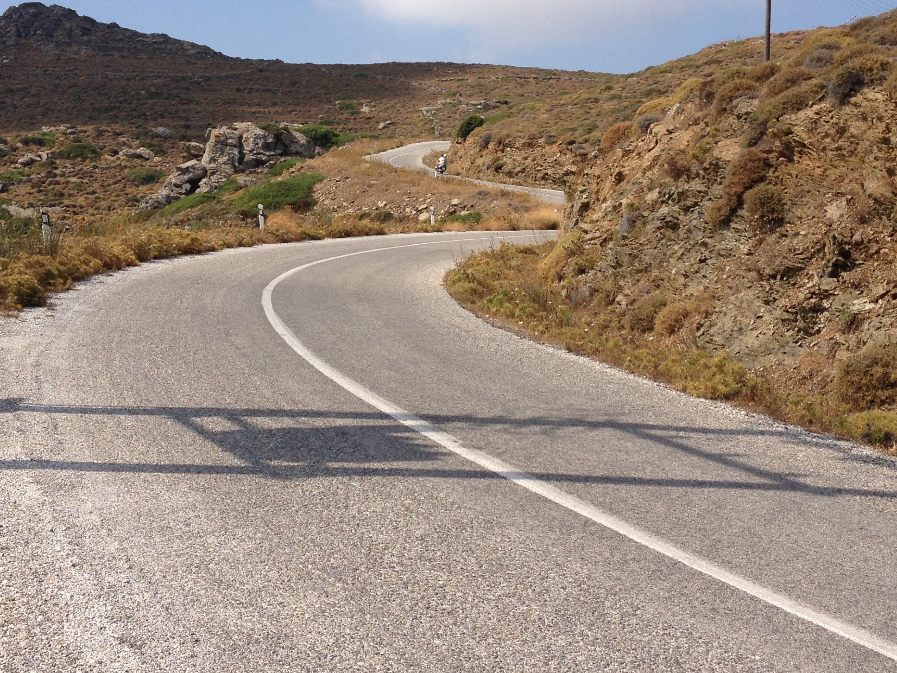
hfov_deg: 32.7
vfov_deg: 24.7
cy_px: 212
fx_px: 1529
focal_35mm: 59
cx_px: 465
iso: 50
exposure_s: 1/2404
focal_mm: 4.28
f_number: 2.4
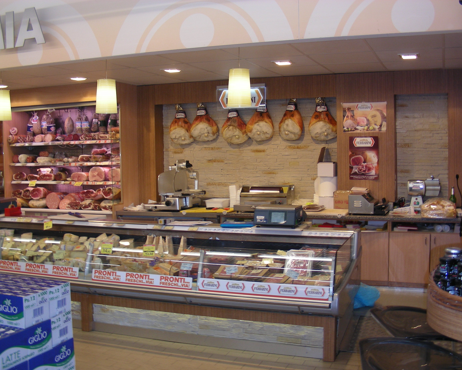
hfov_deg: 45.8
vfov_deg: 37.3
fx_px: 547
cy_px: 186
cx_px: 243
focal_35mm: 40
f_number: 3.5
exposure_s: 1/30
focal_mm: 6.3
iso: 64
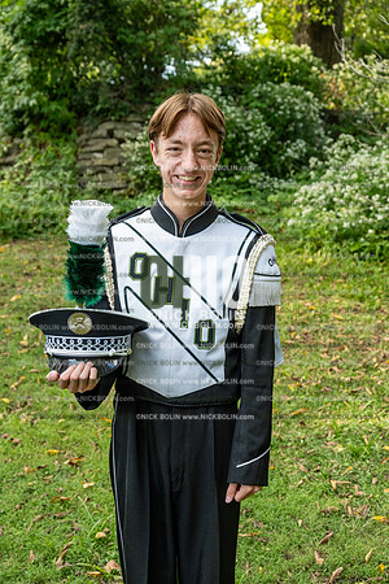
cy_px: 292
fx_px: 827
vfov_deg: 38.9
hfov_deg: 26.5
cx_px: 194
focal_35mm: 51
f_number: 5.6
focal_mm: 51
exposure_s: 1/640
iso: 1000
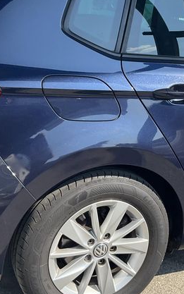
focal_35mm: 59
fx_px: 473
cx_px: 142
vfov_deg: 34.3
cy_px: 106
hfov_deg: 21.8
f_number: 1.8
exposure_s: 1/657
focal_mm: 3
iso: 25
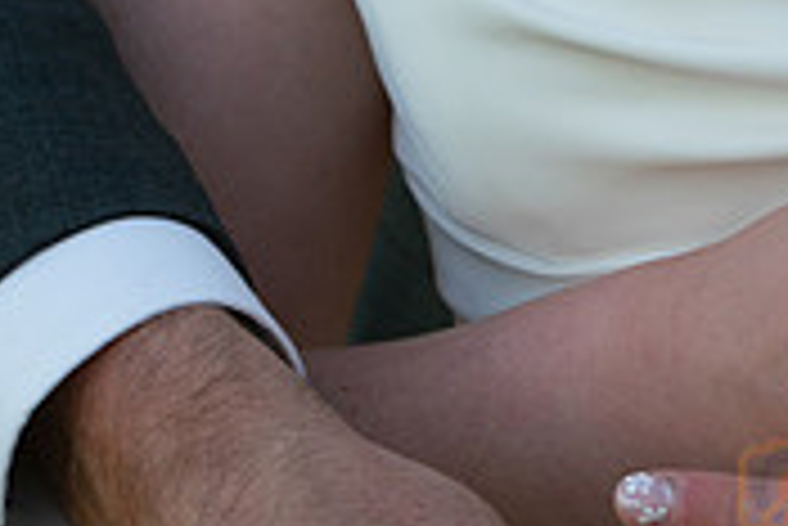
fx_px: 8105
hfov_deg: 5.5
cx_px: 1245
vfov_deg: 3.7
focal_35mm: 370
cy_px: 903
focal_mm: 73
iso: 320
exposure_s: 1/250
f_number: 5
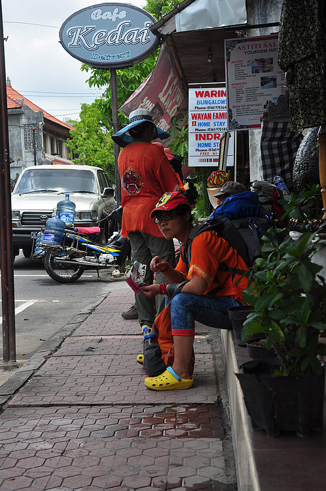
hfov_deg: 22.6
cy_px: 246
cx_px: 163
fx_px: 817
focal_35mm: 60
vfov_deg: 33.4
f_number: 8
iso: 200
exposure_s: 1/320
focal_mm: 40
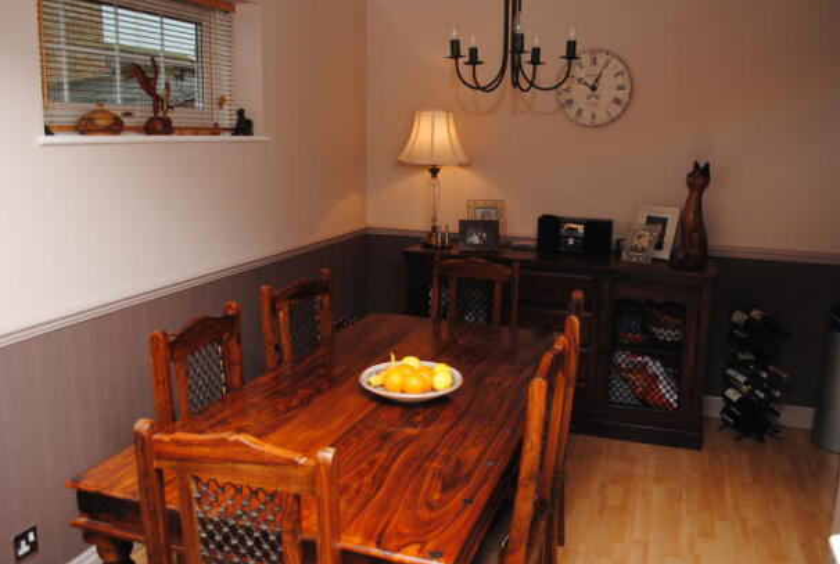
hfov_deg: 63.5
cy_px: 281
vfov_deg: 45.2
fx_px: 678
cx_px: 450
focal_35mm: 29
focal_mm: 18
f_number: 4
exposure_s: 1/60
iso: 200
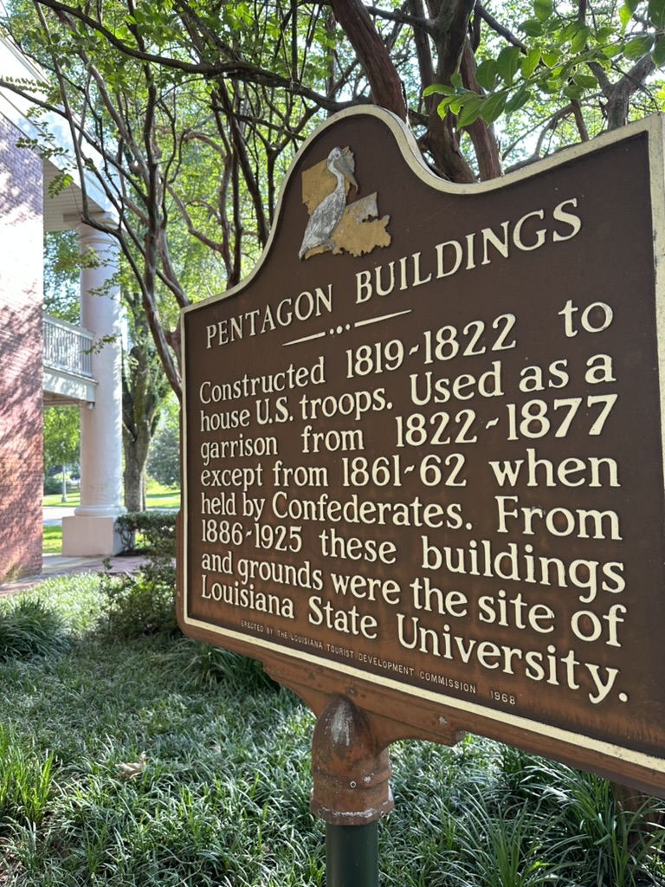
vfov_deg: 71.6
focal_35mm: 24
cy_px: 444
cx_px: 332
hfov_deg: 56.8
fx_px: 615
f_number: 1.78
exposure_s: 1/175
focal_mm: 6.86
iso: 80
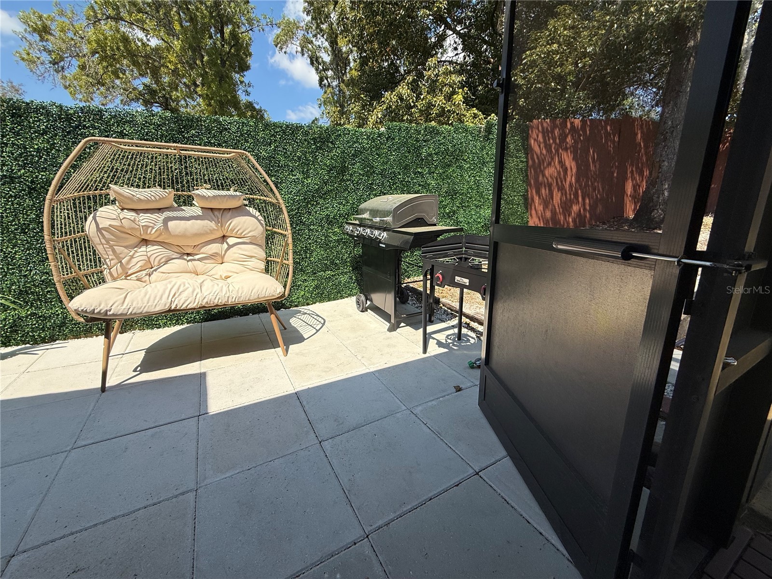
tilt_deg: -12.2
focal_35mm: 14
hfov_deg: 102.1
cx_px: 386
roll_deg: +0.7
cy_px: 290
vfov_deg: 85.7
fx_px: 312
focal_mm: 2.22
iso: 50
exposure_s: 1/2165
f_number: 2.2
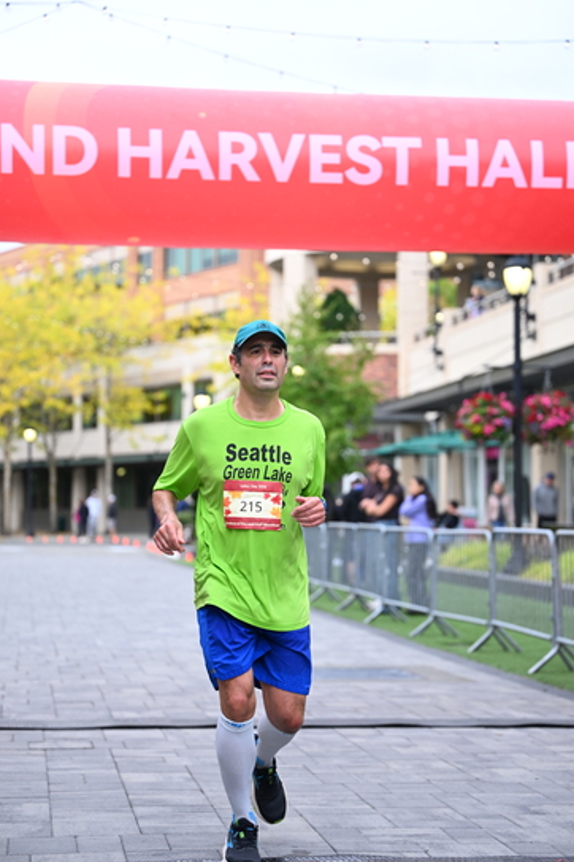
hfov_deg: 17.7
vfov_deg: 26.3
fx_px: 1841
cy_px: 429
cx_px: 285
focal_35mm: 77
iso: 1000
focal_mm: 76
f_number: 2.8
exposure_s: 1/1600
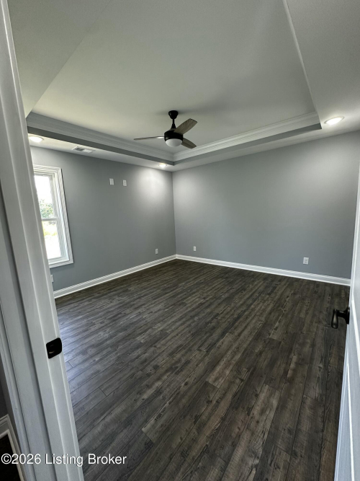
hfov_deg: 85.7
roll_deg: +2.1
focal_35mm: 14
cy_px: 240
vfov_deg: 102.1
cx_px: 180
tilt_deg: -8.2
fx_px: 194
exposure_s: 1/120
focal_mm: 2.22
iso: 250
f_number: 2.2
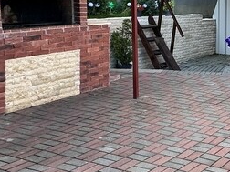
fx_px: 379
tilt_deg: -7.5
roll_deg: -1.7
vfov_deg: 25.3
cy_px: 39
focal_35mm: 57
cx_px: 303
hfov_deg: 27.8
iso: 40
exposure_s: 1/168
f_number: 2.2
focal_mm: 2.22
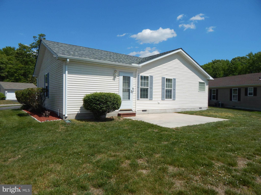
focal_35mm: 22
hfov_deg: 76.4
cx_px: 130
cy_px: 98
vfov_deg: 61.1
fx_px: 166
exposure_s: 1/800
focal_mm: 4
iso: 125
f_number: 6
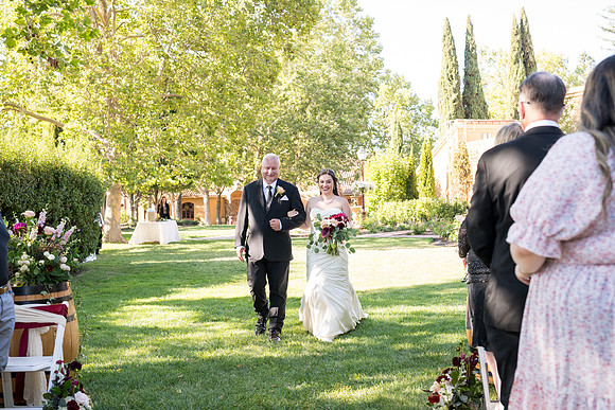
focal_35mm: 44
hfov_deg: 44.5
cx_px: 308
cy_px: 205
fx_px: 752
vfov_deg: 30.5
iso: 640
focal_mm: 44
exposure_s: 1/400
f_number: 4
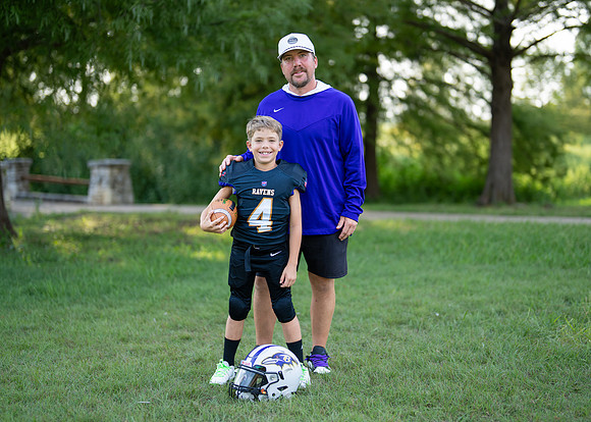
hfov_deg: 31.7
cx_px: 307
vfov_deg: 22.9
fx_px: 1042
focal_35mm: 62
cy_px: 192
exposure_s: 1/1000
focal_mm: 50
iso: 100
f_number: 1.2
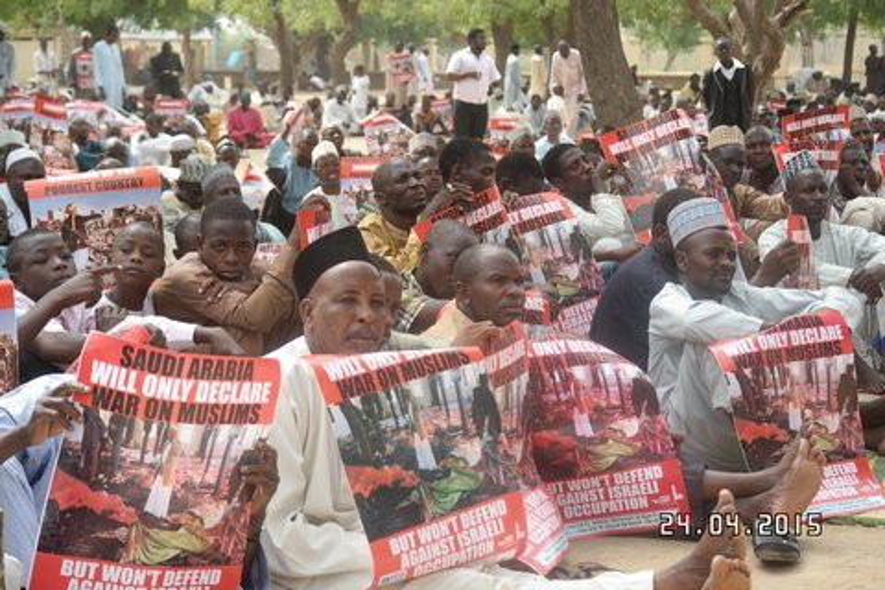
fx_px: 1893
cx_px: 442
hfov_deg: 26.3
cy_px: 295
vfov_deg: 17.7
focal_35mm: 77
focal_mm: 50
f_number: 5
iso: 100
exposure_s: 1/200
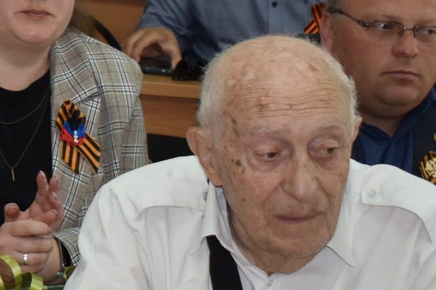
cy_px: -54
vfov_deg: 7.4
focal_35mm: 184
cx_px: -329
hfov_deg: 10.6
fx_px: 2227
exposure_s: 1/100
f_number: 4.2
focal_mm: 31
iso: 280
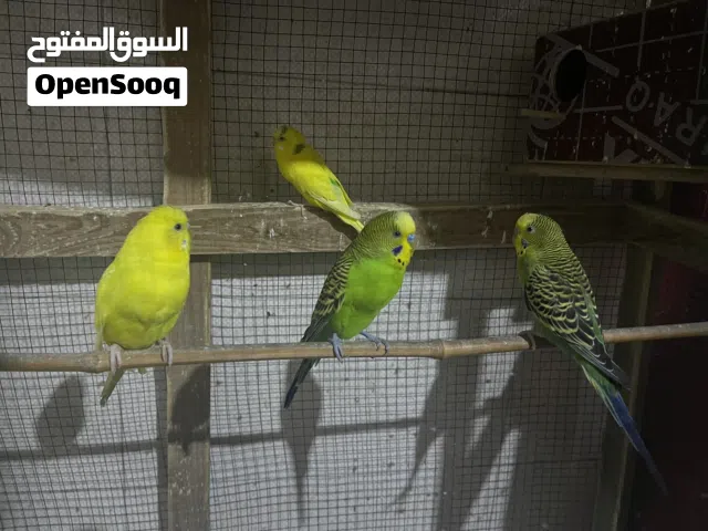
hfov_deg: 69.4
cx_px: 354
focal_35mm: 25
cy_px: 266
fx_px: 511
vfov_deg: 54.9
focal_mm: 5.1
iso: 640
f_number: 1.6
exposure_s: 1/25
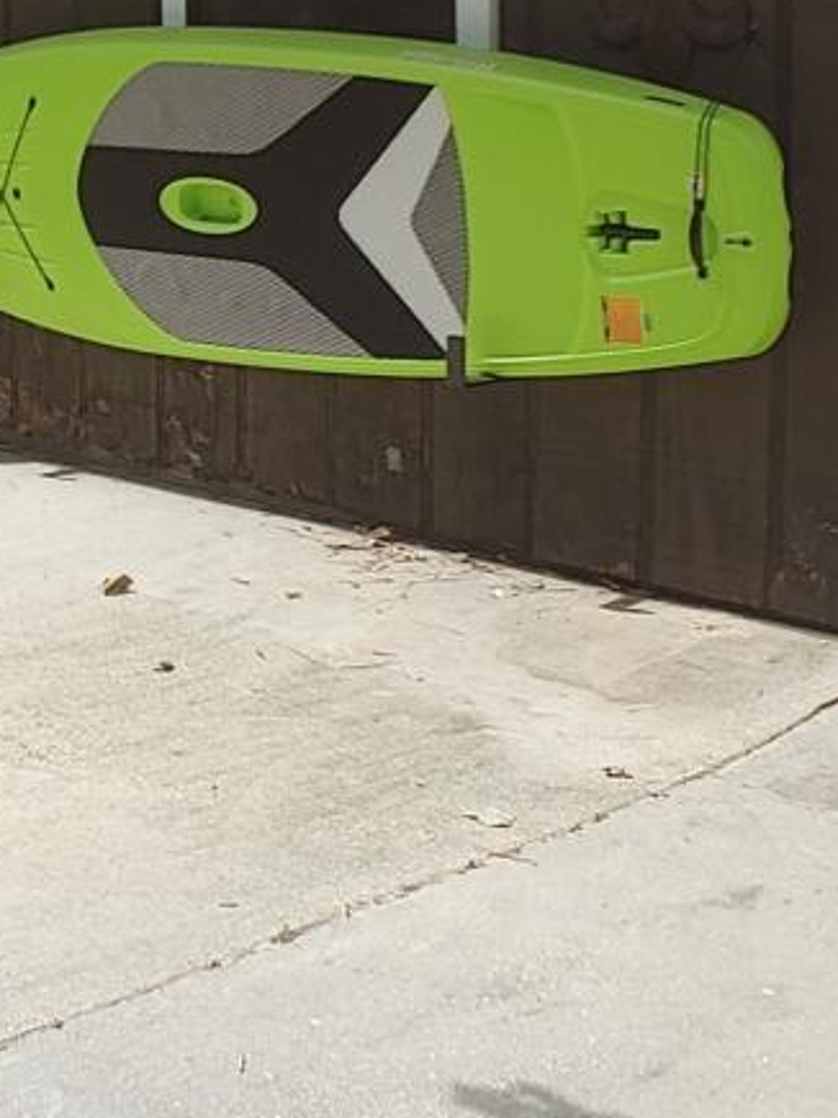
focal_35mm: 69
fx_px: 2228
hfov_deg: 20.7
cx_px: 18
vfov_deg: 27.7
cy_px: 252
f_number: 1.9
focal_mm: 1.78
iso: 50
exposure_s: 1/781
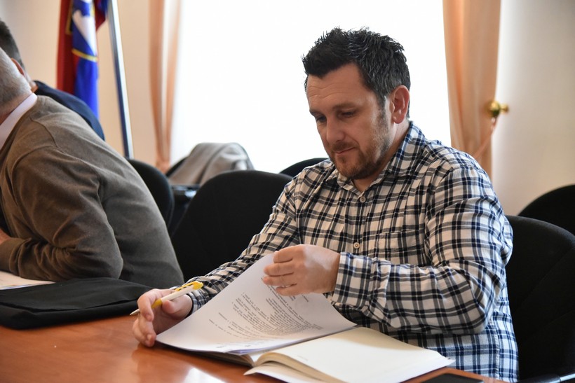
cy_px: 192
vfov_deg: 19.5
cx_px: 288
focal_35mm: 70
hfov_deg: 28.8
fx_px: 1118
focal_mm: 70
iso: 10000
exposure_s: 1/250
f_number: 4
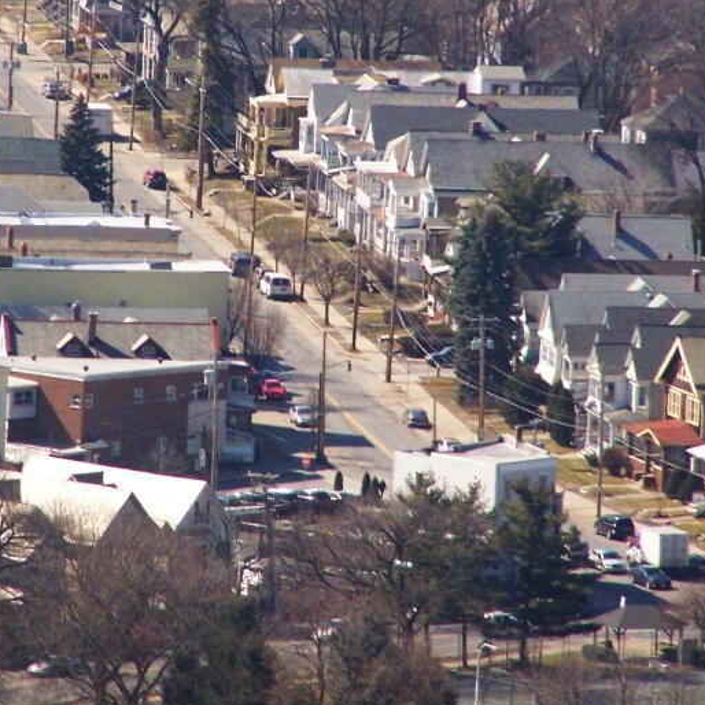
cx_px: 298
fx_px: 15415
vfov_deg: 2.6
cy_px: 262
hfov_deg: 2.6
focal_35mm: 669
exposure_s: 1/160
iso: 140
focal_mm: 63
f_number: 3.7
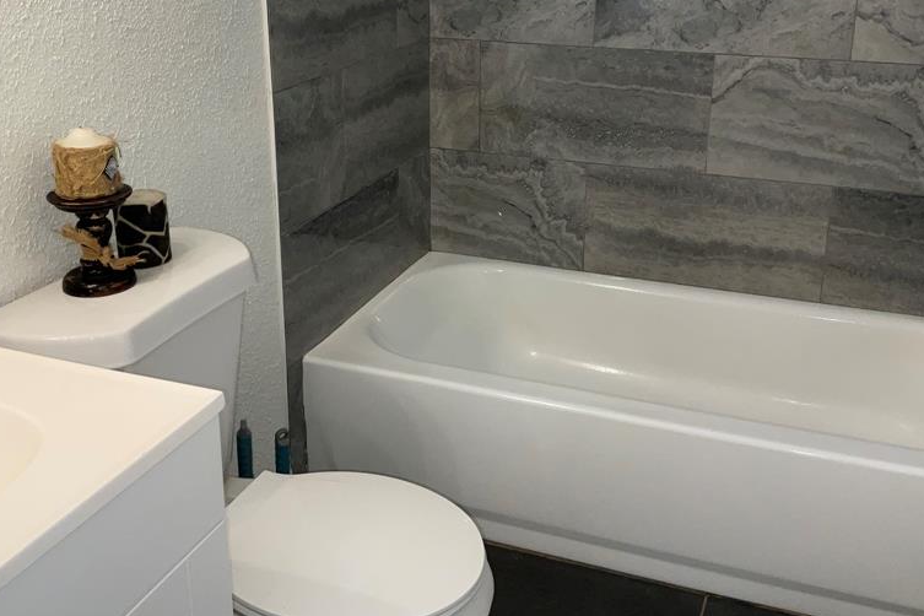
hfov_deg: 47.4
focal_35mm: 41
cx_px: 458
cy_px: 206
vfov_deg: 32.4
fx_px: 1052
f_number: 1.8
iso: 25
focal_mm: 3
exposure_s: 1/60
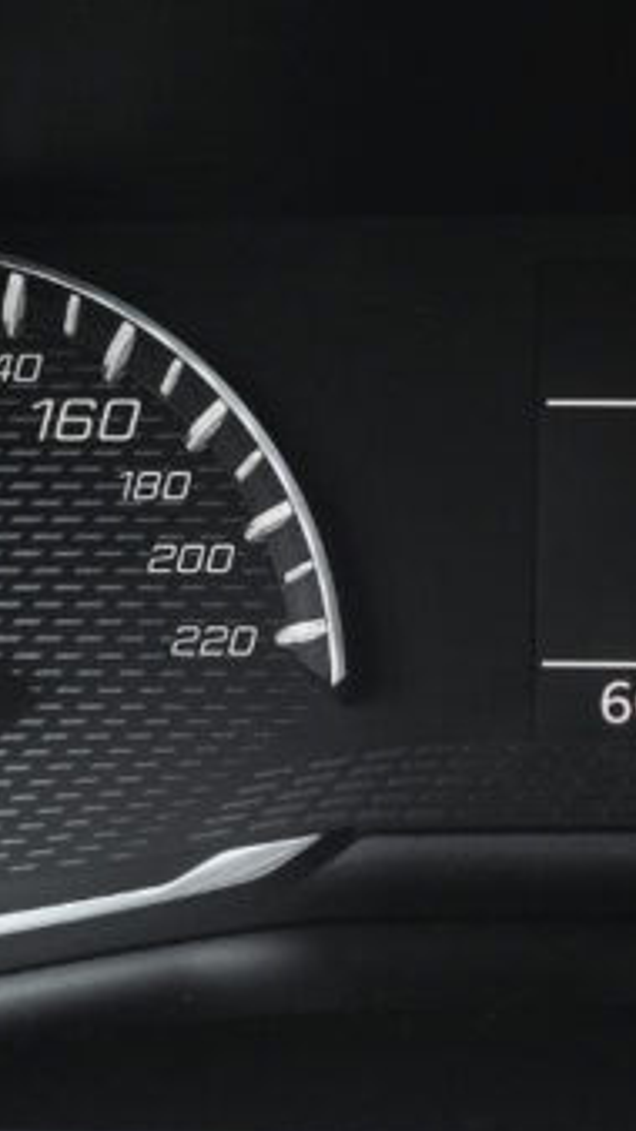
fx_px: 3809
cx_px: 844
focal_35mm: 127
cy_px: 711
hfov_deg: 9.4
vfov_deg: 16.9
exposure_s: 1/200
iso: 2000
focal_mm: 26.4
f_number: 9
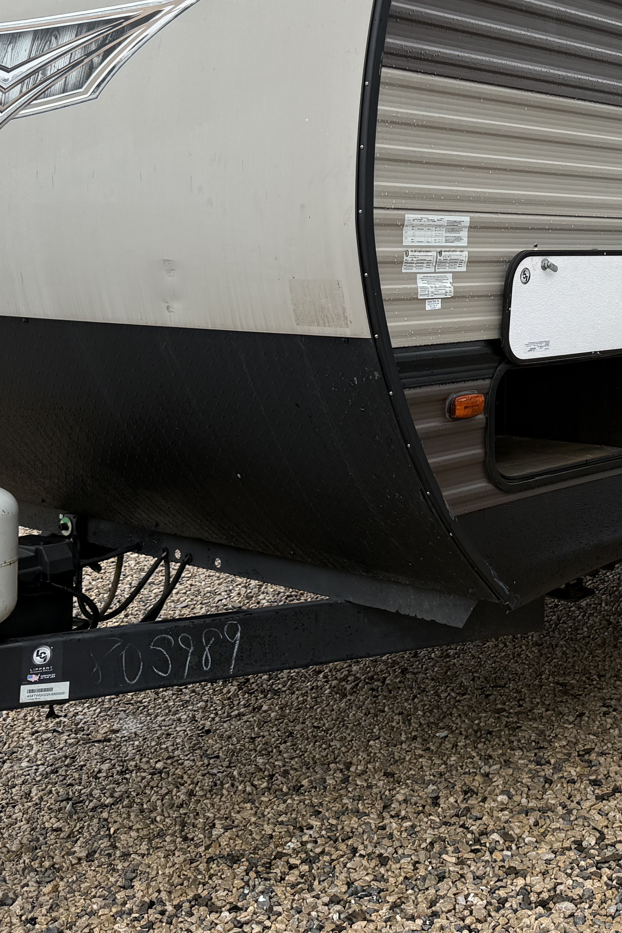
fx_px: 1322
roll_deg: -0.7
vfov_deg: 38.0
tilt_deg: -2.1
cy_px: 240
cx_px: 562
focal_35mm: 51
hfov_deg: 25.6
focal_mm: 6.76
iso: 80
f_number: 1.78
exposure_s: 1/1018
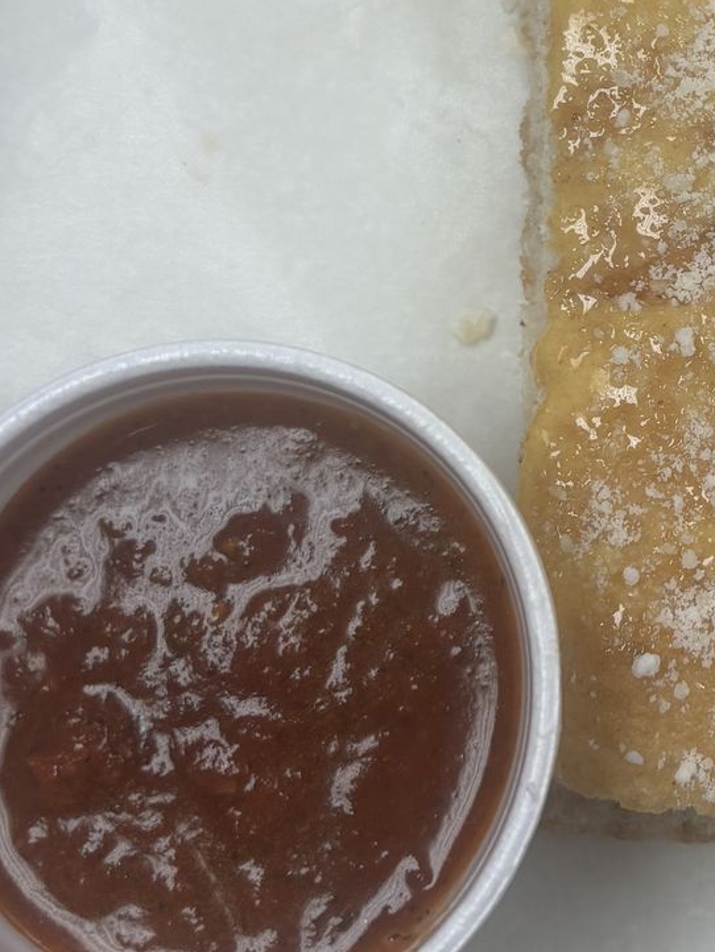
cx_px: 809
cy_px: 269
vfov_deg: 26.8
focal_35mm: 72
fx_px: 1982
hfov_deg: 19.5
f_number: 1.6
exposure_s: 1/120
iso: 40
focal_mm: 5.96
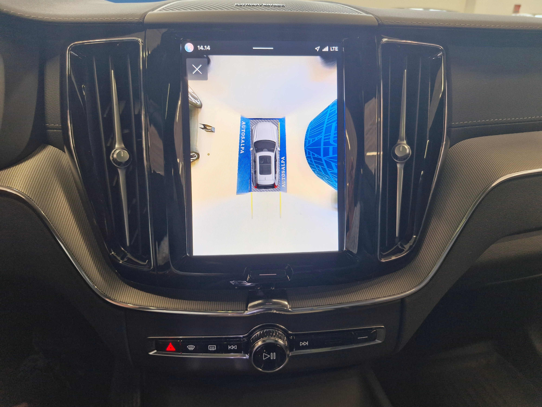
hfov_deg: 73.9
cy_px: 204
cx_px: 271
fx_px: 360
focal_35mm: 23
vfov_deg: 58.9
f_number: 1.8
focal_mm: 5.54
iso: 160
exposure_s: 1/100
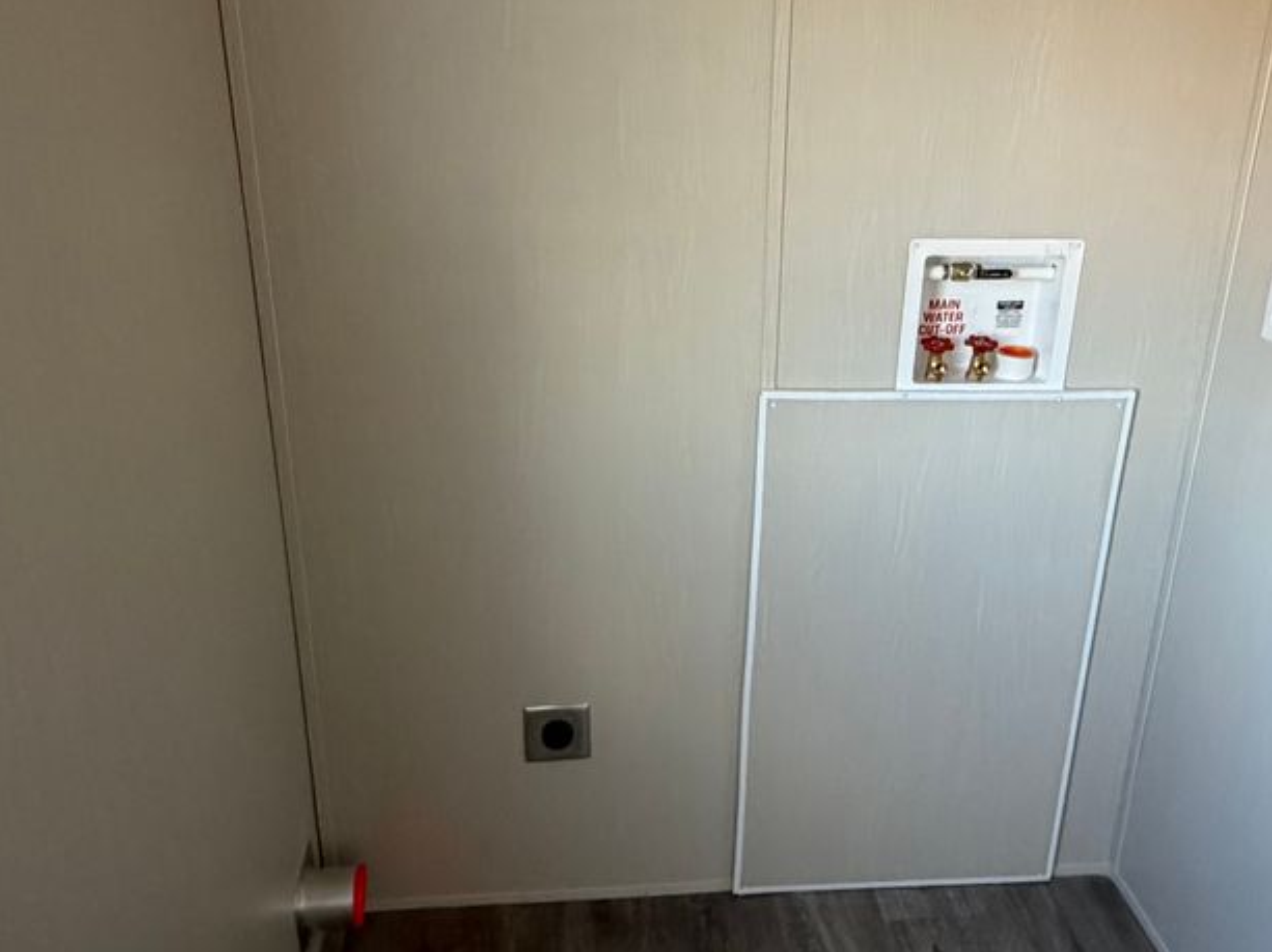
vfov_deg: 44.1
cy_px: 452
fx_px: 1175
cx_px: 703
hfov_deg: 56.7
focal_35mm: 32
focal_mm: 2.22
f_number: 2.2
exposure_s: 1/68
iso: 320
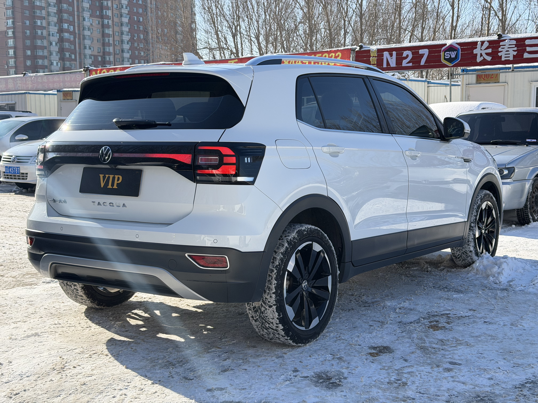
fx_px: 746
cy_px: 202
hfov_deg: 39.7
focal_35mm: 48
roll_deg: +0.8
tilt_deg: -6.0
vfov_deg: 30.3
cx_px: 269
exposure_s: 1/3378
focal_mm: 6.76
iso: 100
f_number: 1.78
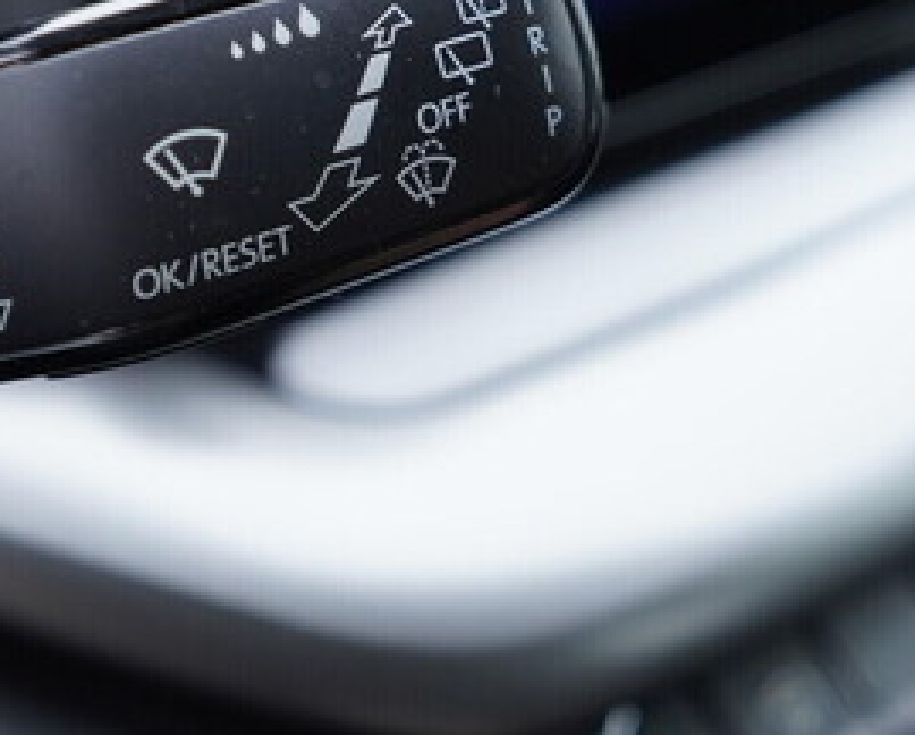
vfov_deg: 22.1
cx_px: 102
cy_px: 223
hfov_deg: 26.6
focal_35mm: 69
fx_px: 1871
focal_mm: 24
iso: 320
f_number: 2.8
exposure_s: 1/40
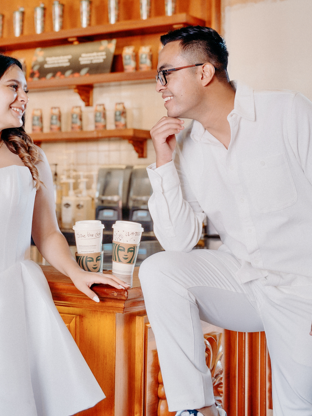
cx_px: 117
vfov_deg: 29.4
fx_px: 785
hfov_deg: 22.4
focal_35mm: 65
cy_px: 131
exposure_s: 1/125
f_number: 2.8
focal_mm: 34.7
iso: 400
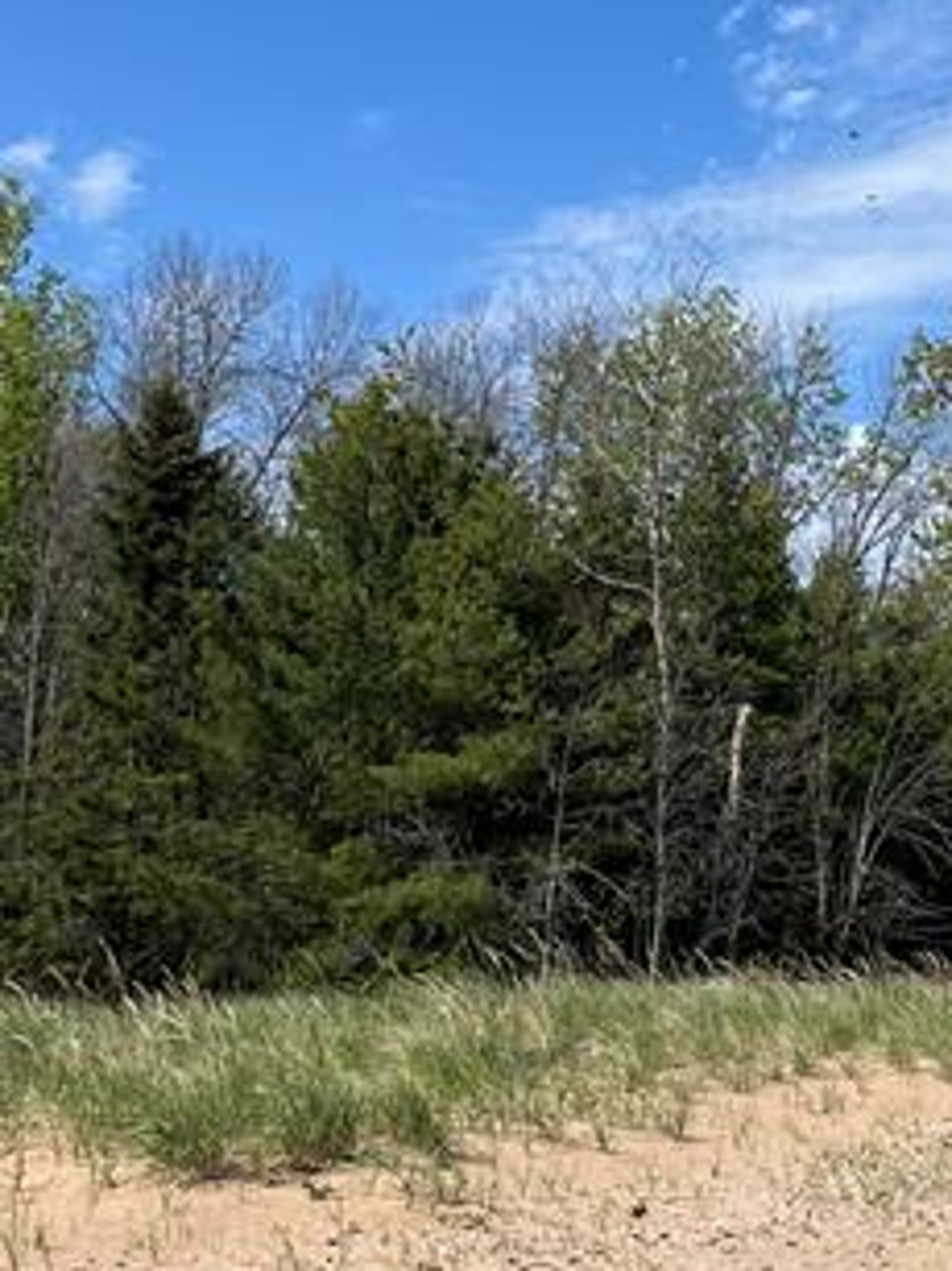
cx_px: 1060
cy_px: -8
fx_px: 2385
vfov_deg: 28.0
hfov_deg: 21.4
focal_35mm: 65
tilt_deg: +24.5
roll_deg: +3.2
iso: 50
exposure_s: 1/4149
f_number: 1.6
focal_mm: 5.1
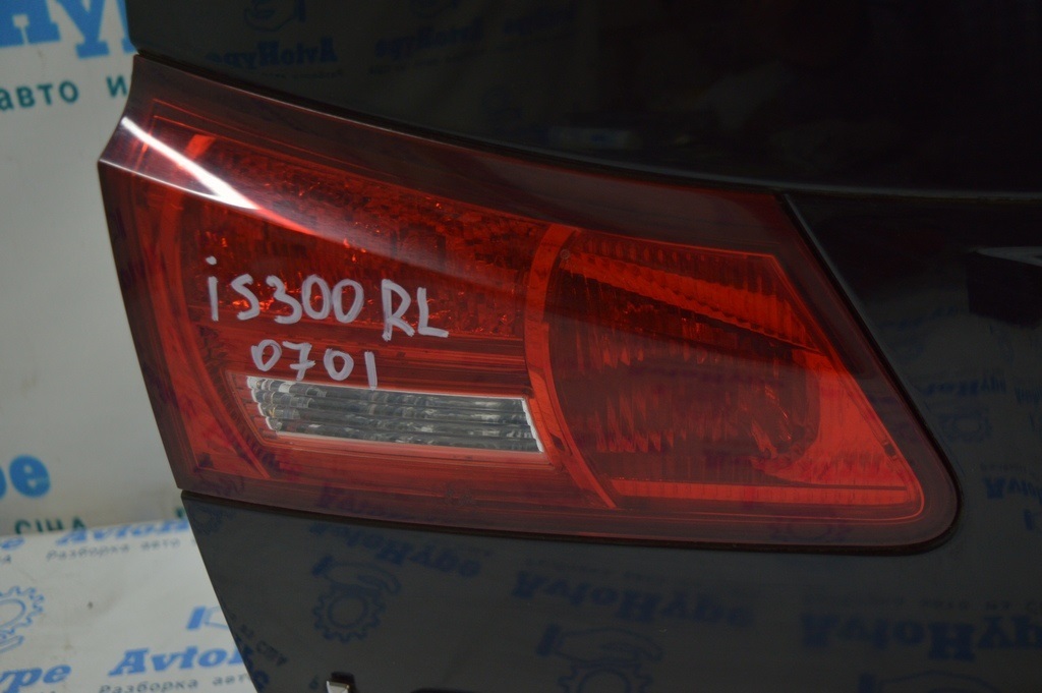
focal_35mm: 40
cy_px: 346
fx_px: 1171
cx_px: 521
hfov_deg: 48.0
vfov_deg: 33.0
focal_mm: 27
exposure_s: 1/80
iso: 400
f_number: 4
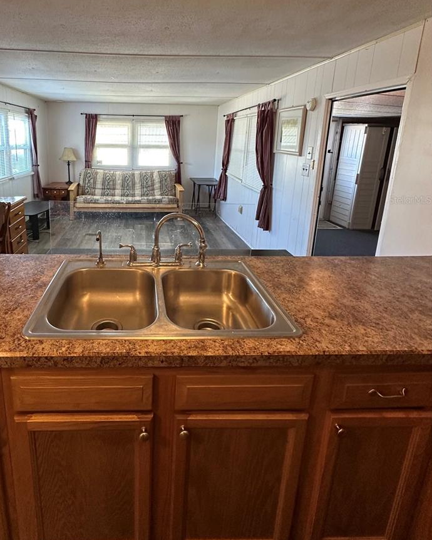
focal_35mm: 19
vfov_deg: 81.6
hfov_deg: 69.2
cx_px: 152
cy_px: 200
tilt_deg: -11.7
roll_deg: -2.3
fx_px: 304
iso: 250
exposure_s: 1/60
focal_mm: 2.22
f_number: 2.2
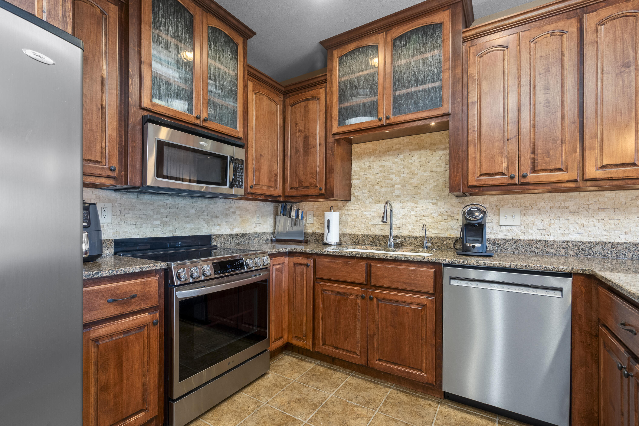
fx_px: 284
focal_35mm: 16
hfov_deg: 96.7
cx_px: 320
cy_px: 213
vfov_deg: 73.7
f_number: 9
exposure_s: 1/2.5
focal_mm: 16
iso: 400
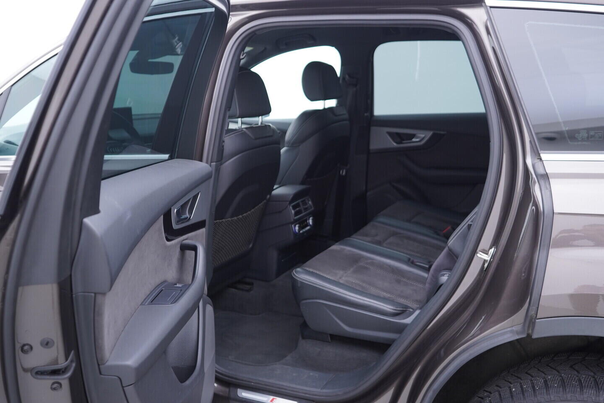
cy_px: 202
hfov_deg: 53.1
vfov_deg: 36.9
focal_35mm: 36
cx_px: 302
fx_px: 604
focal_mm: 24
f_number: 2.8
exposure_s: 1/40
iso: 200
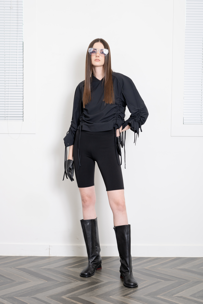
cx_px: 102
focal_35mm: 53
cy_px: 152
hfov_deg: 25.5
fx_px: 448
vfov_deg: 37.5
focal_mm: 53
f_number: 6.3
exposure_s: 1/125
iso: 250
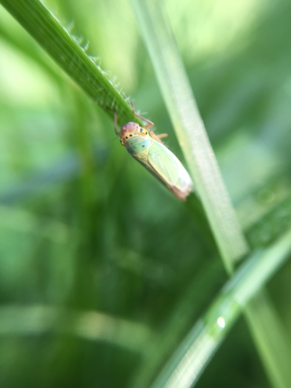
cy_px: 194
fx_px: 325
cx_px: 146
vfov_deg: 61.7
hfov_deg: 48.2
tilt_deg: -17.3
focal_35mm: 29
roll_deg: -0.5
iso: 25
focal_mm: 4.15
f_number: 2.2
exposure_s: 1/50
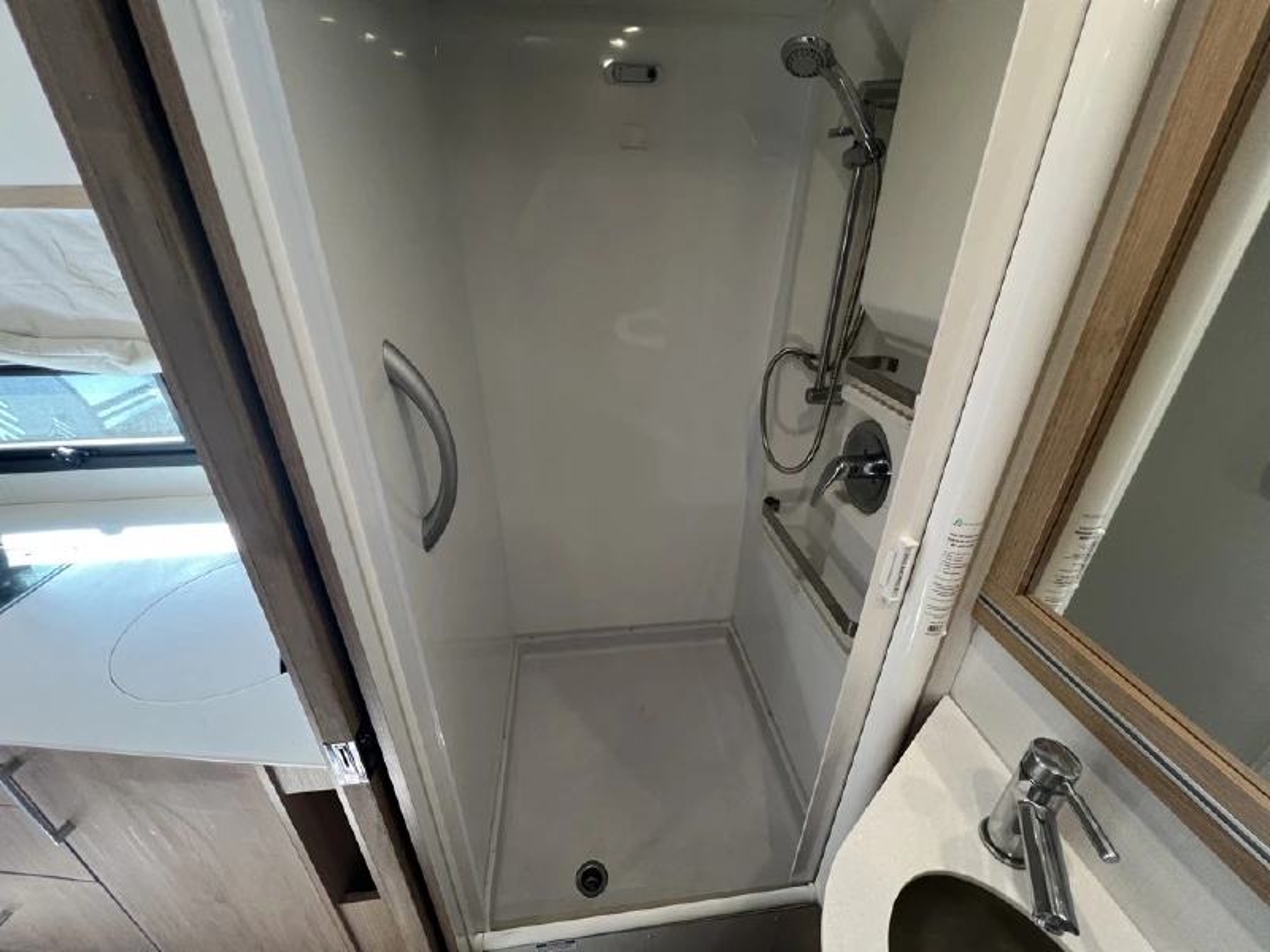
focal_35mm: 13
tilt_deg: -27.2
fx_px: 477
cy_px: 476
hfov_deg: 106.2
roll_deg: +0.1
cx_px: 635
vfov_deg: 89.9
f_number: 1.8
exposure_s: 1/50
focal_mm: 1.57
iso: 160
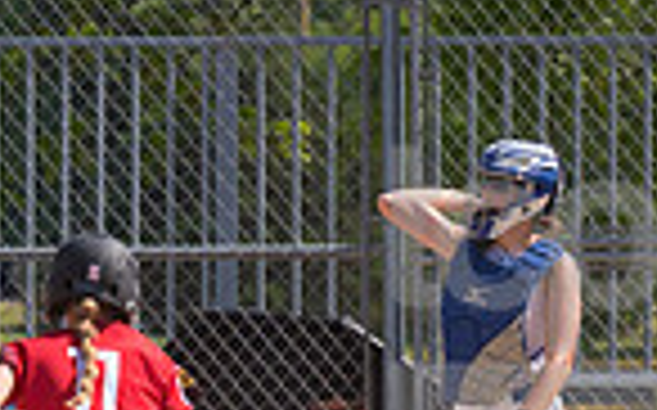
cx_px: 526
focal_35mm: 1216
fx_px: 21756
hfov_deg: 1.7
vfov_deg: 1.1
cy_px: 306
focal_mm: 200
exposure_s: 1/1600
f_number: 5.6
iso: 320
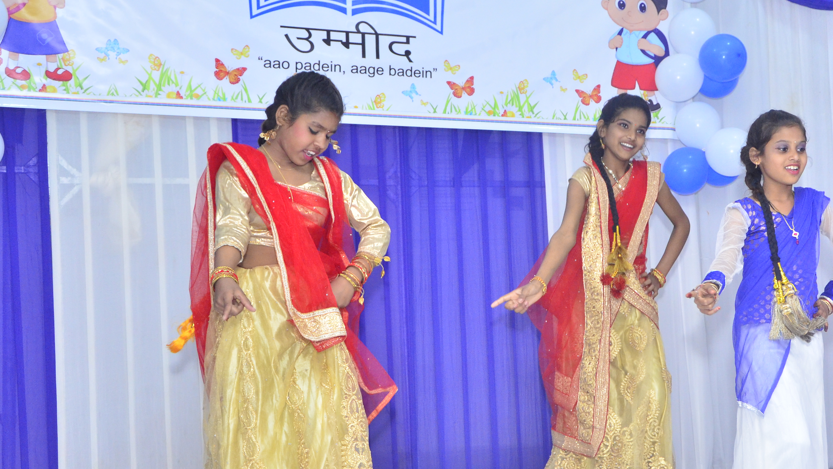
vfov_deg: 18.0
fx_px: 1480
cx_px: 591
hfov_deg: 31.1
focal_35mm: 67
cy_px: 292
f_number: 4
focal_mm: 28
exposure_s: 1/160
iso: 1250
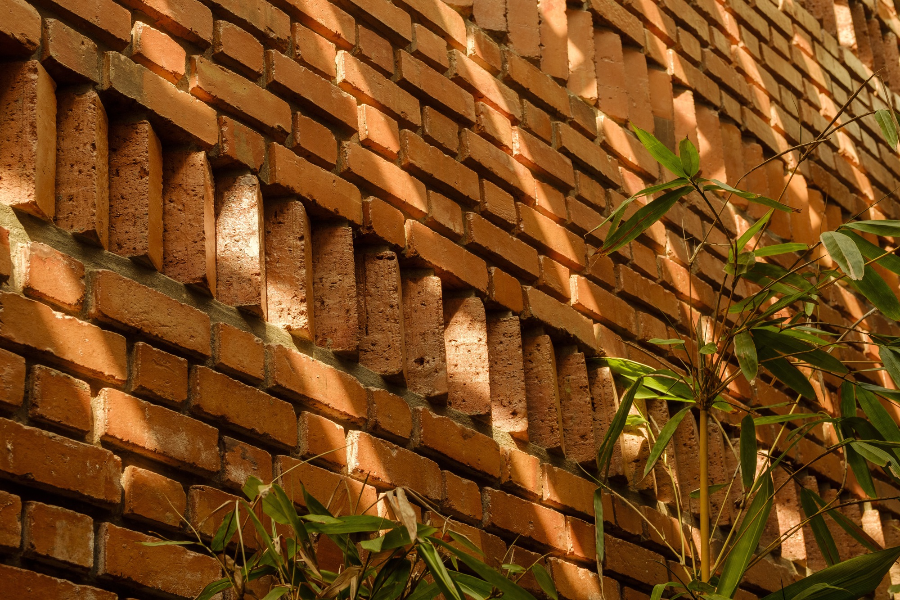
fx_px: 1875
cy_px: 300
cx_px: 450
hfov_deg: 27.0
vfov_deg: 18.2
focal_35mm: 75
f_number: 5.6
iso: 200
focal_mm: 50
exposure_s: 1/125
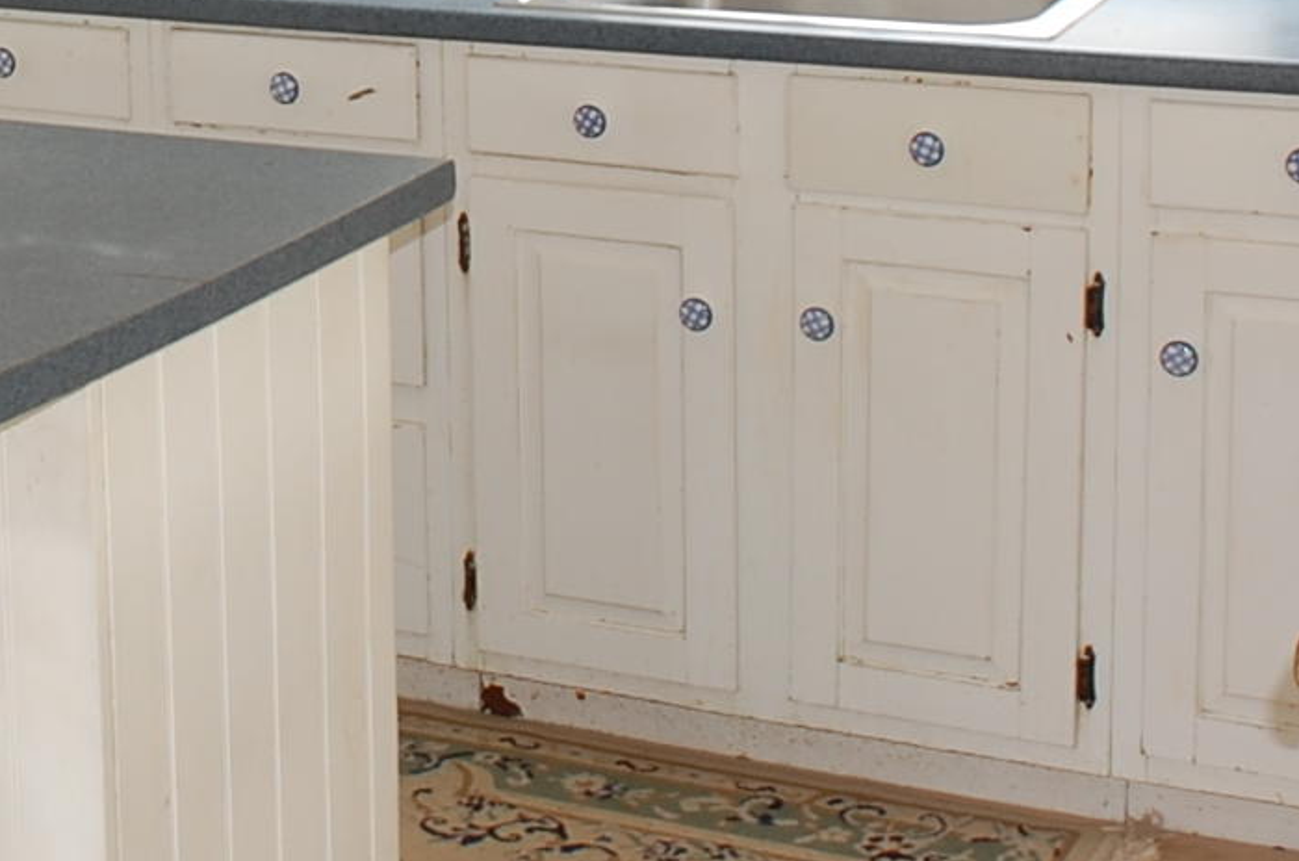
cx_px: -108
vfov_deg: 15.2
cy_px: -124
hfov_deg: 22.2
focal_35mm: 87
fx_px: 3133
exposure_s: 1/4
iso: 200
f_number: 11
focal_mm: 18
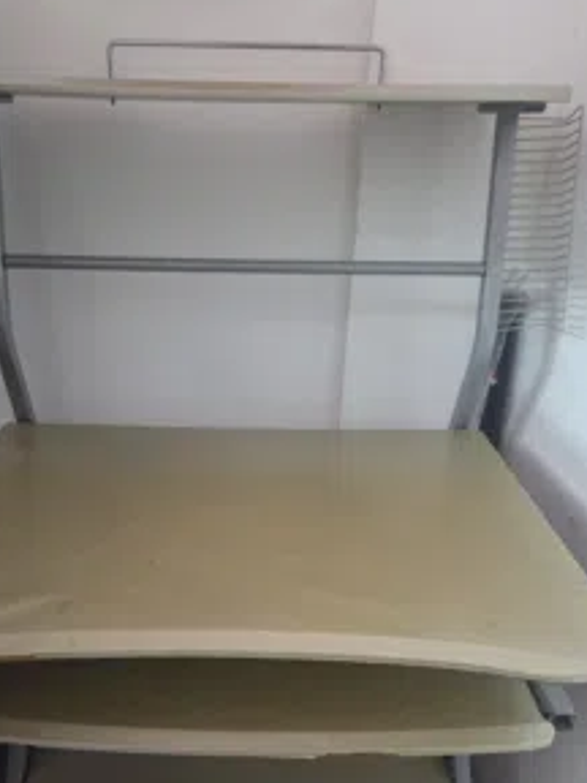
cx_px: 253
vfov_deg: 55.7
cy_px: 517
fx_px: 724
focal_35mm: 32
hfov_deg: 44.1
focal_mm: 5.4
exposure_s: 1/100
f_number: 1.8
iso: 1600
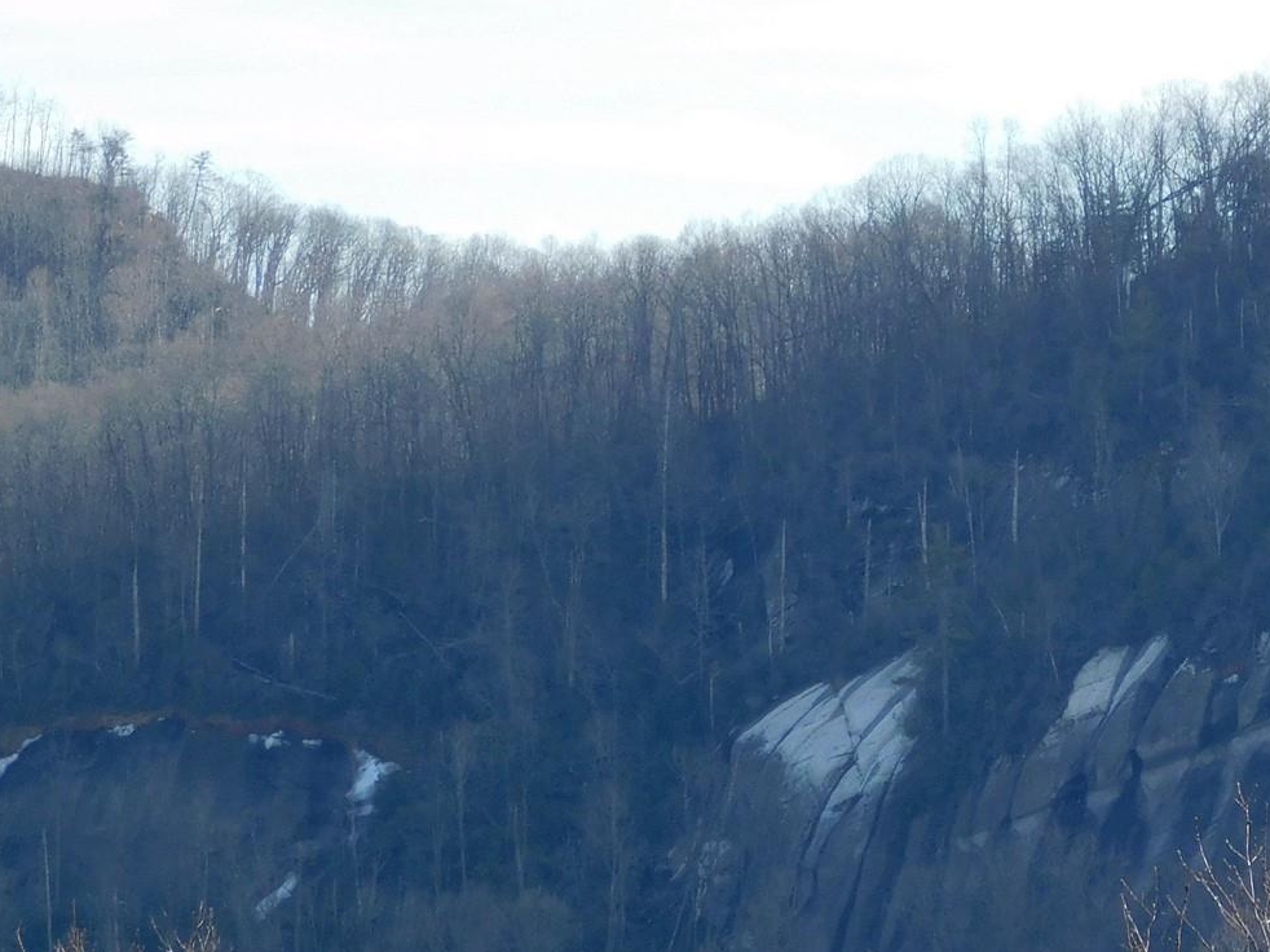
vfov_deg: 3.1
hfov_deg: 4.1
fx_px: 17753
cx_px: 1048
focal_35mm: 484
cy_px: 451
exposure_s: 1/250
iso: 125
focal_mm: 41.3
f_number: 5.6
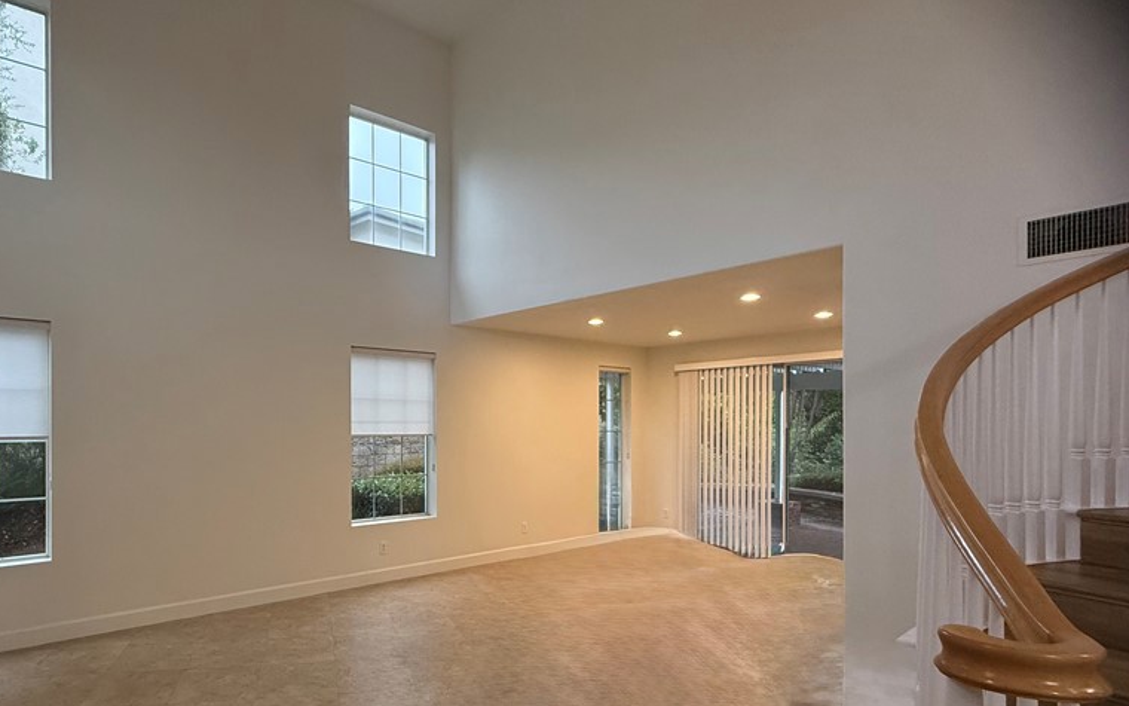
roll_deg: +0.1
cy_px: 425
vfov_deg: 59.1
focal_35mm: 20
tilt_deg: -0.3
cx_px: 394
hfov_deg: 82.7
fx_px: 615
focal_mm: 2.22
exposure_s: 1/120
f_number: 2.2
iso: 400
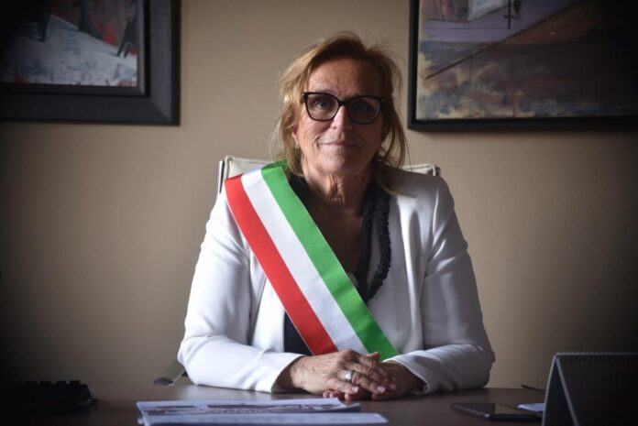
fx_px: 1738
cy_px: 213
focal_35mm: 98
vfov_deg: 14.0
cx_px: 319
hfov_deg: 20.8
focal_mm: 98
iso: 400
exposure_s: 1/100
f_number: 5
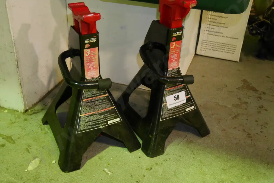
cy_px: 83
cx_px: 139
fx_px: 289
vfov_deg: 35.0
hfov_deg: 50.7
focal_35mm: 38
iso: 3200
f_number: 4.2
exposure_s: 1/60
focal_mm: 18
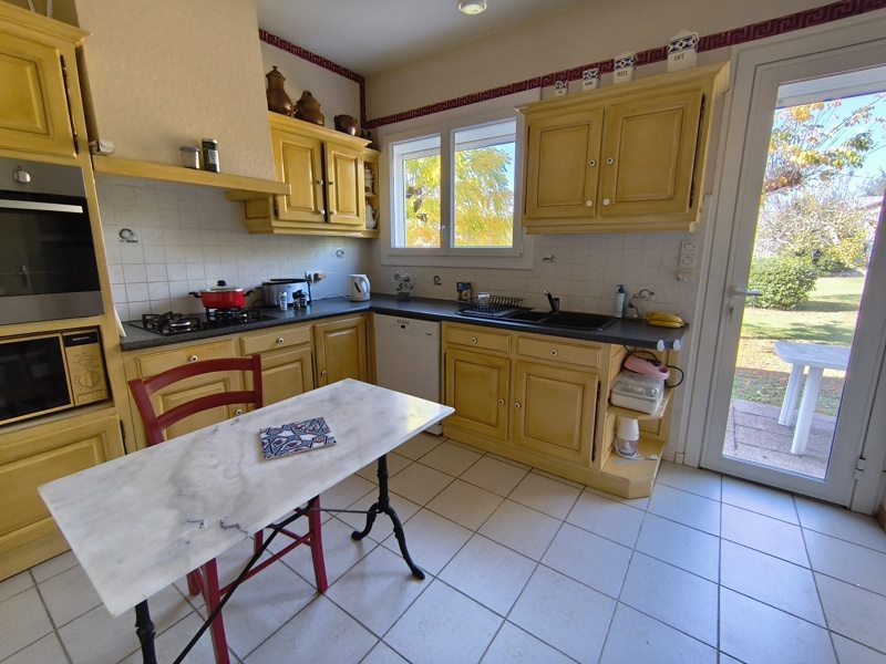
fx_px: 384
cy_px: 332
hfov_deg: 98.2
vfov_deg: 81.7
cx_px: 443
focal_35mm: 15
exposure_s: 1/50
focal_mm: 1.65
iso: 250
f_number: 2.2
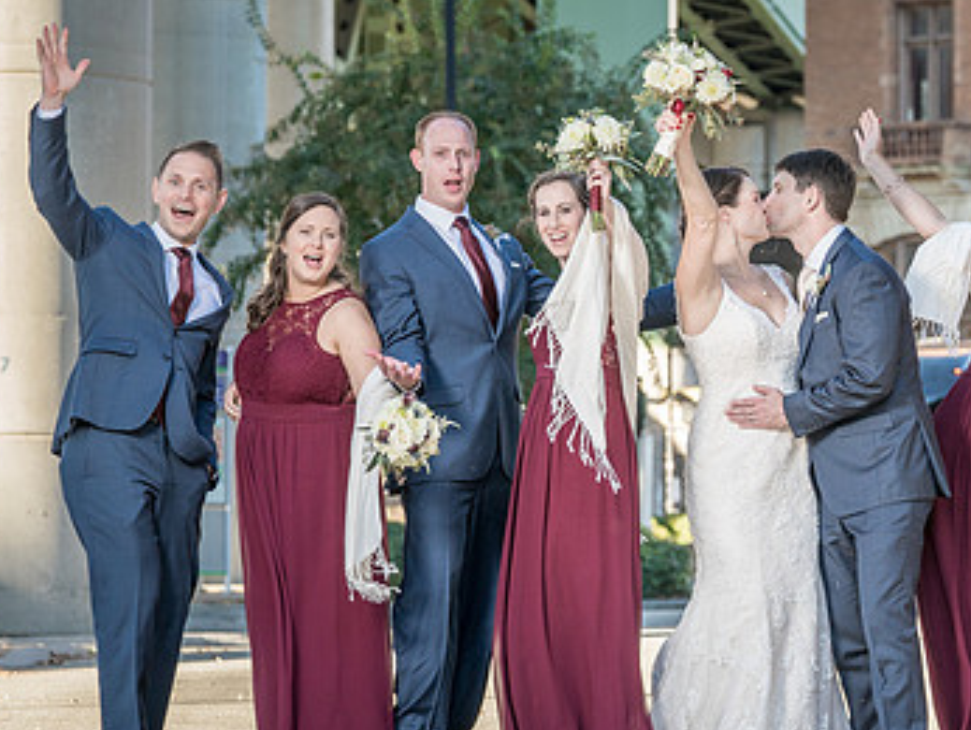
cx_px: 813
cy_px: 383
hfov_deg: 9.0
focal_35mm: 218
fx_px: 6119
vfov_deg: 6.8
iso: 400
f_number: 5.6
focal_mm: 120
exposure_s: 1/200
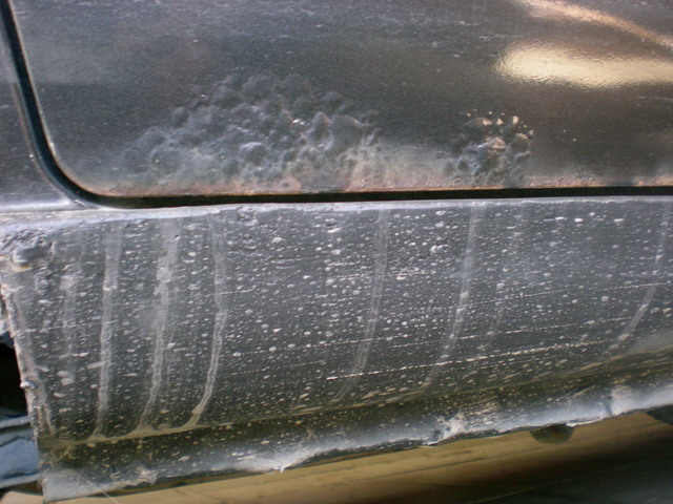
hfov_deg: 49.0
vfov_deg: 37.7
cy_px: 252
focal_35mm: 38
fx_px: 739
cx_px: 336
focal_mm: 6.3
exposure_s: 1/35.4
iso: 200
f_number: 3.1
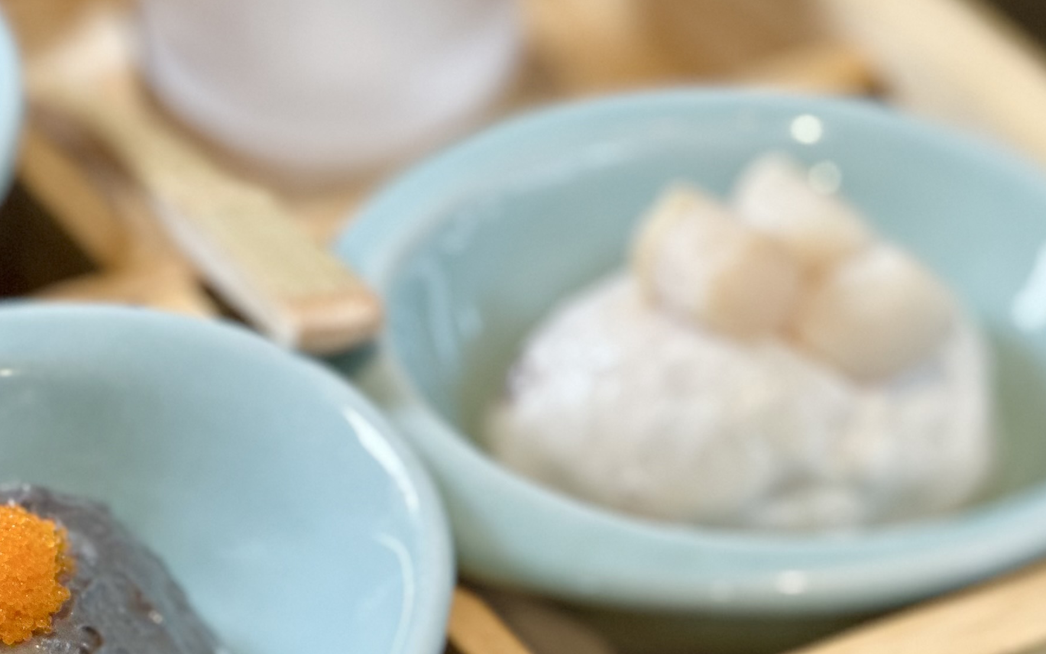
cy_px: 446
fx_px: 5303
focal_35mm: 186
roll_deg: +1.8
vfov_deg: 7.1
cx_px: 69
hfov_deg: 11.2
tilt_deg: -36.3
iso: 160
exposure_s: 1/60
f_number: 2.8
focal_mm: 9
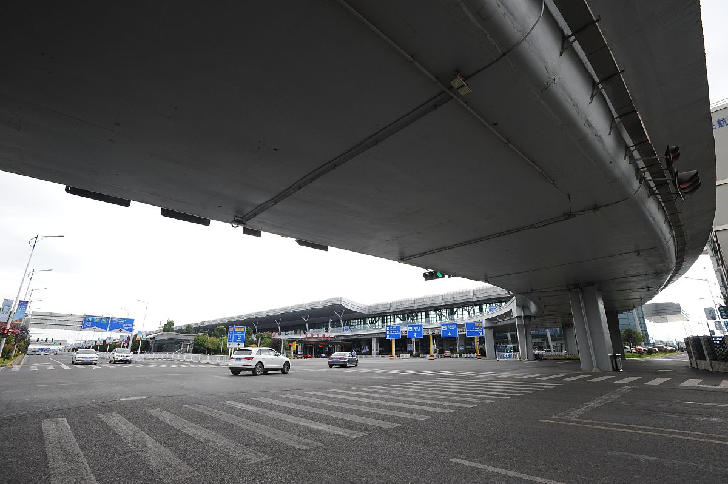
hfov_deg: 93.3
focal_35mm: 17
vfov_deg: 70.3
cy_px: 242
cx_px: 364
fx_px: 343
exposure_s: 1/320
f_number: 9
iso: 800
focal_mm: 17
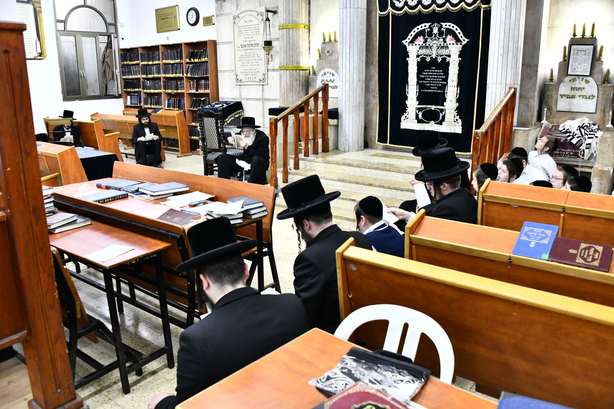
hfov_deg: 65.5
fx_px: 477
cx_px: 307
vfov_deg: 46.4
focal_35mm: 28
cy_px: 204
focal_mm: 28
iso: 2000
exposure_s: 1/160
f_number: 5.6
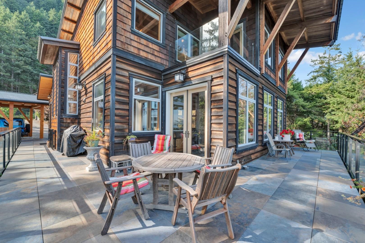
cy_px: 122
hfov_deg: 104.3
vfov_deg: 81.2
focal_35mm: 14
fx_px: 142
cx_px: 182
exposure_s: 1/400
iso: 400
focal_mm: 14
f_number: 8
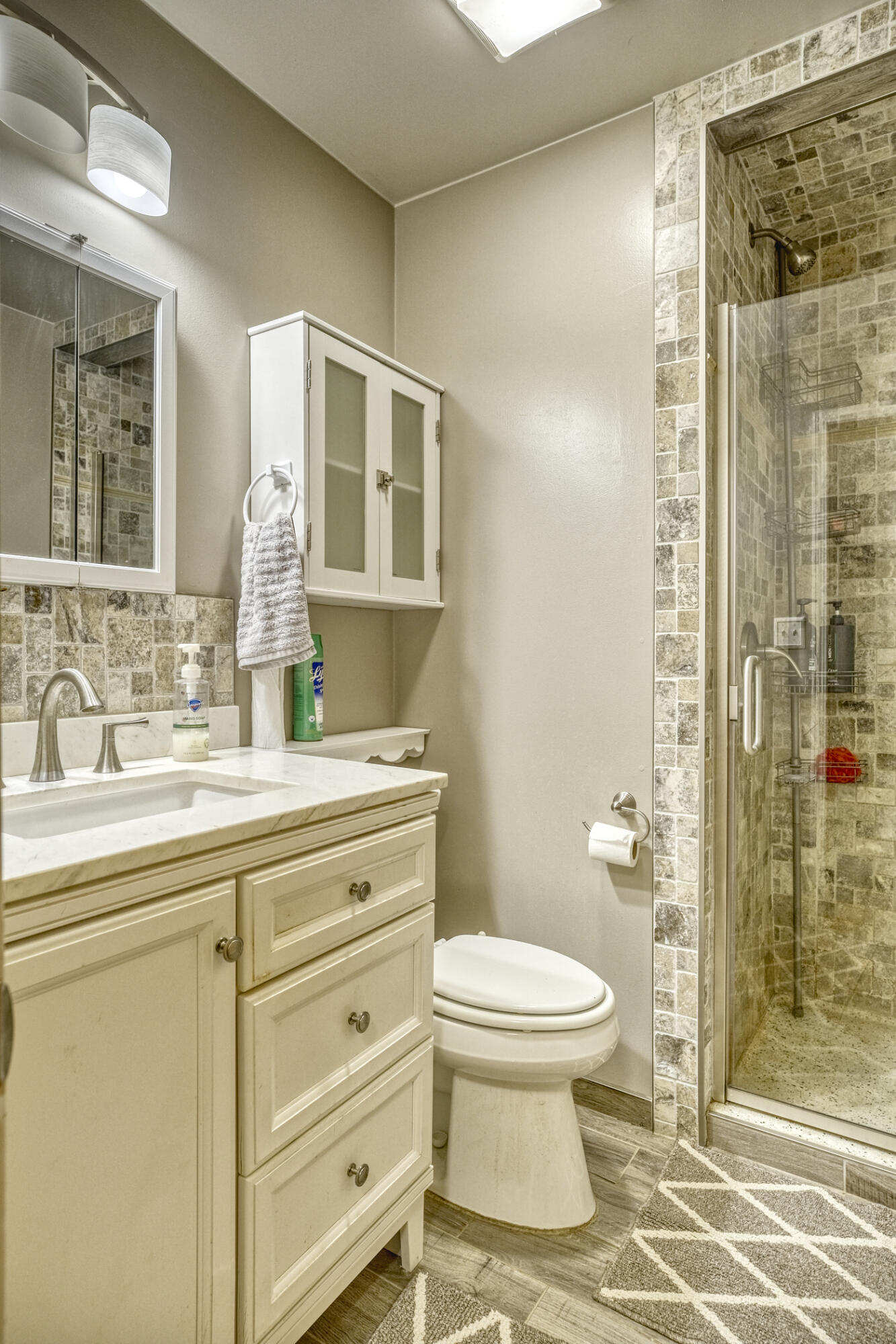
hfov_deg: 61.9
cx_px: 448
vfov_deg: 84.0
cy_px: 672
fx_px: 747
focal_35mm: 20
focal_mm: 13
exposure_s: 1/8
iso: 320
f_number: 4
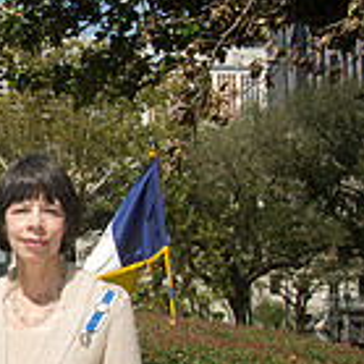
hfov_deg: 14.9
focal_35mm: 106
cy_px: 186
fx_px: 1261
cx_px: -223
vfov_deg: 16.4
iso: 200
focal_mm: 30
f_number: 9
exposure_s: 1/250
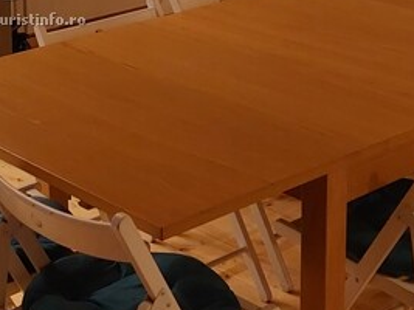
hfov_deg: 19.8
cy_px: -42
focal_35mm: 96
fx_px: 1148
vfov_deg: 15.0
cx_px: -2
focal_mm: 5.23
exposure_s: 1/40
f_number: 1.8
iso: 400
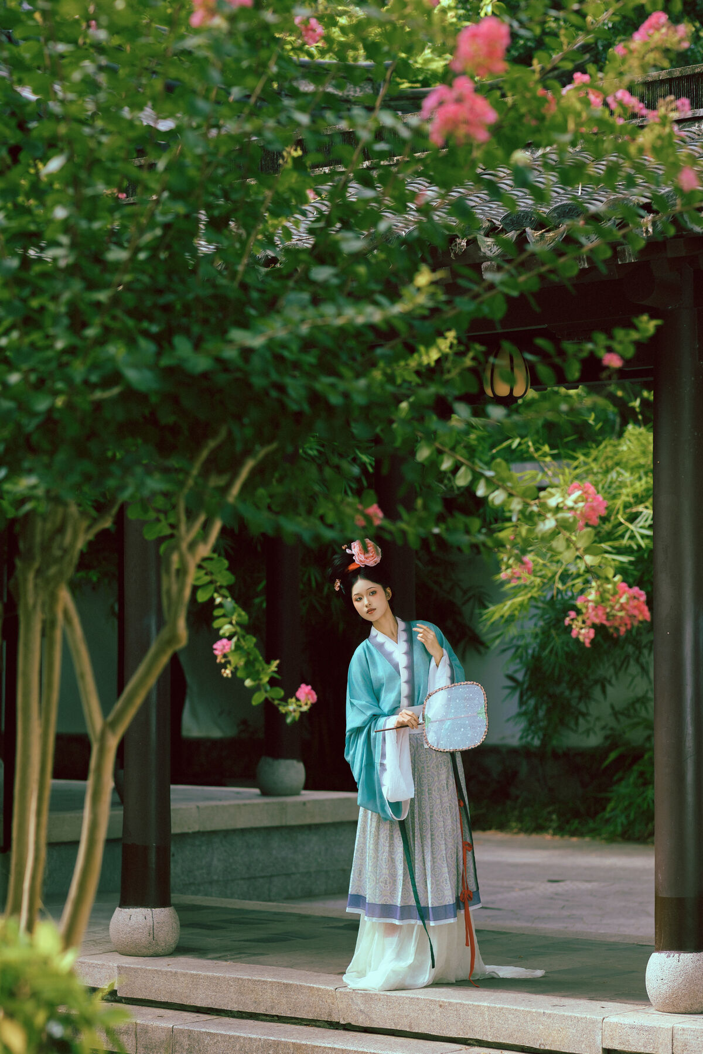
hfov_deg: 16.1
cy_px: 527
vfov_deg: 23.9
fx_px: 2490
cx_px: 352
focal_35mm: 85
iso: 100
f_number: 3.2
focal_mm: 85
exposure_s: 1/400
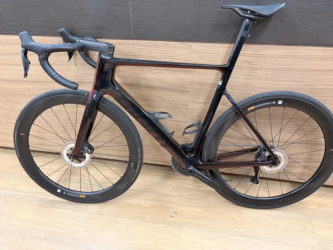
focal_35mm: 26
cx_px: 166
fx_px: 250
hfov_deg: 67.3
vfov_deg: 53.1
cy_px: 125
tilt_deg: -31.2
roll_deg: +0.2
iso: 400
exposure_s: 1/50
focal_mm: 5.96
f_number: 1.6
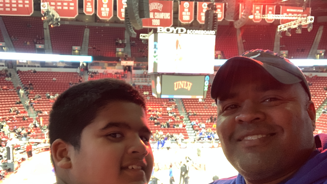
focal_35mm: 35
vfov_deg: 33.5
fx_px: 303
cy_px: 117
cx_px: 163
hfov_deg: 56.6
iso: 500
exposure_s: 1/15
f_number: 2.2
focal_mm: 2.87
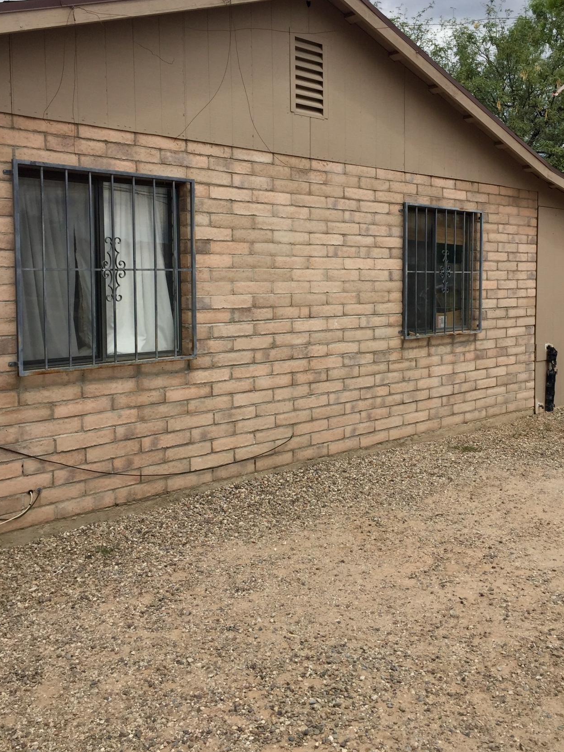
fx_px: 760
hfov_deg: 40.6
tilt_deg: -4.7
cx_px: 329
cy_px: 344
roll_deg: +0.6
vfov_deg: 52.6
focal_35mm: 35
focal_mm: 4.15
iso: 32
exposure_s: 1/2825
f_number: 2.2
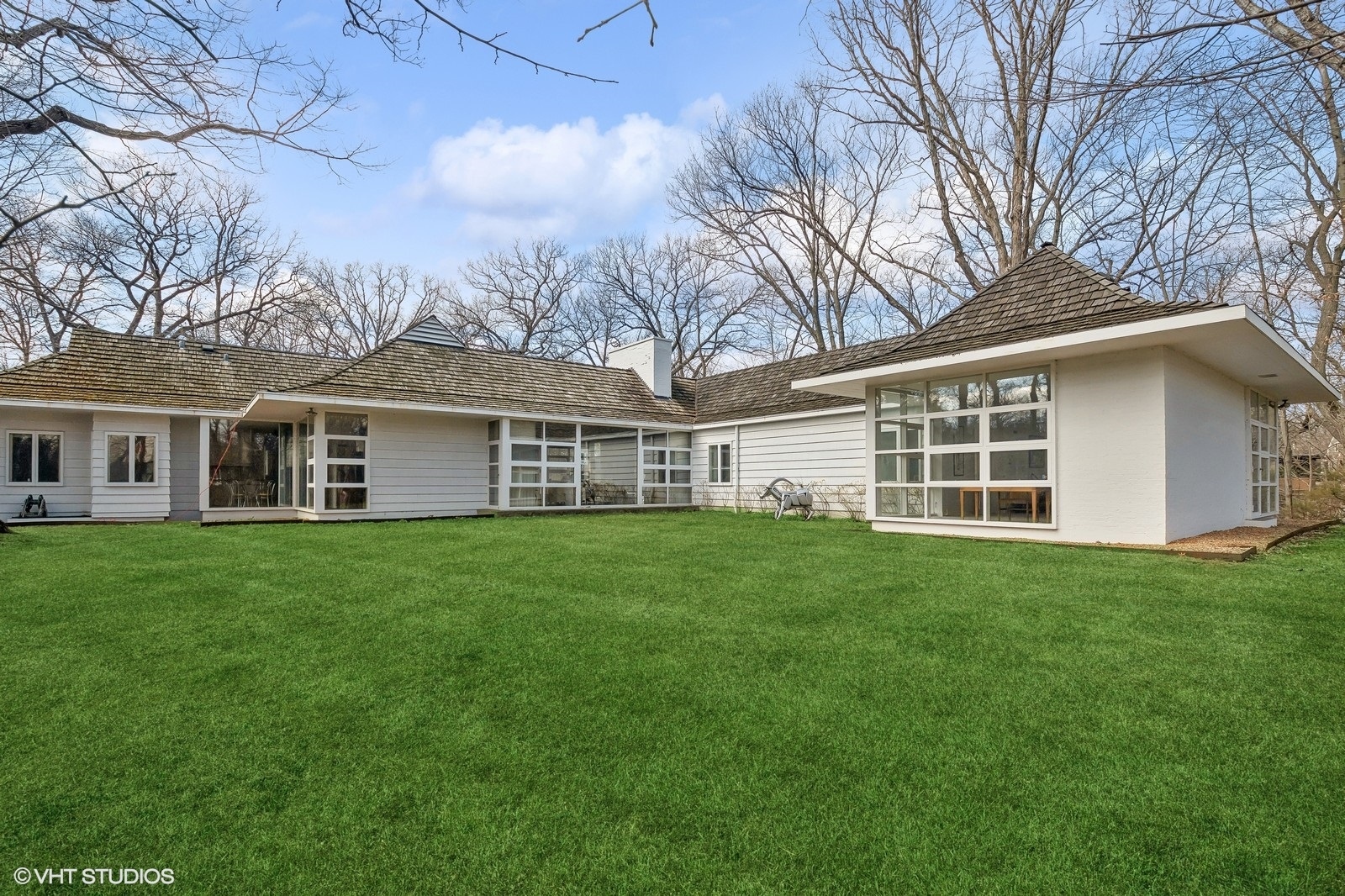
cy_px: 448
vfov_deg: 40.0
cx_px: 672
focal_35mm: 33
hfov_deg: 57.2
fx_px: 1233
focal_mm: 22
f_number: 9
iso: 200
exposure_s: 1/1000
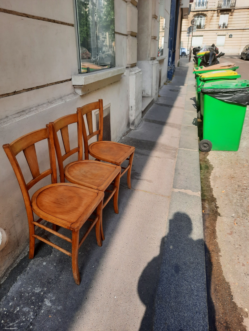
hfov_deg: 54.9
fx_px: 240
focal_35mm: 25
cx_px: 124
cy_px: 166
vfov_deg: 69.4
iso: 32
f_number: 2
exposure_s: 1/450
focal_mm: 4.6
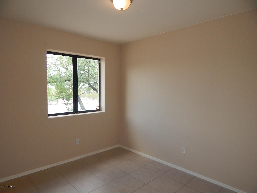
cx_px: 128
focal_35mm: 22
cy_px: 96
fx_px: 163
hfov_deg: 76.4
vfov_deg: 61.1
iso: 180
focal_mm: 4
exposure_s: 1/50
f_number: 6
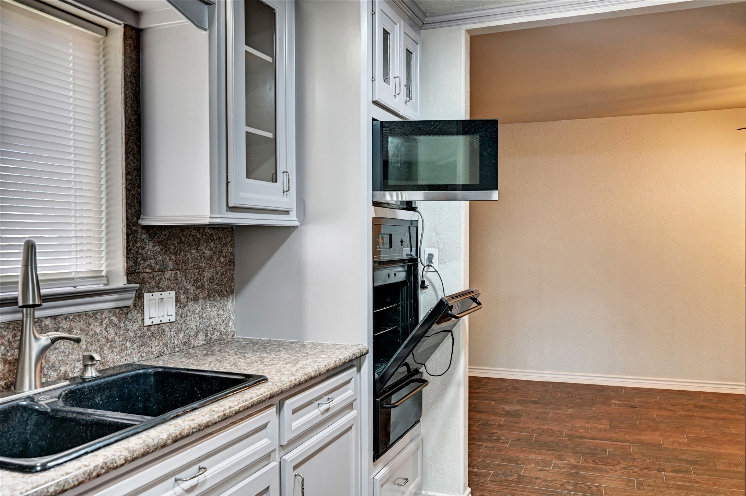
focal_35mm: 30
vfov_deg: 43.5
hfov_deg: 62.0
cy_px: 248
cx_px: 373
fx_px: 621
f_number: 8
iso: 400
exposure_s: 1/4
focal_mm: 30
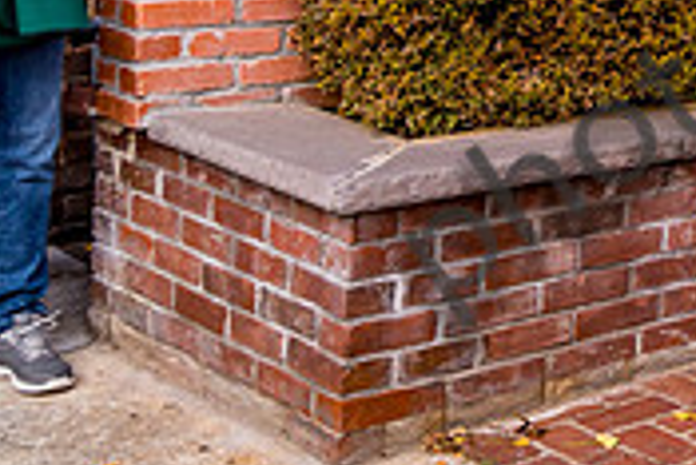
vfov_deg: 14.1
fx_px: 1799
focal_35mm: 93
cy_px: -157
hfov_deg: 18.5
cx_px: 1141
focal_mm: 28
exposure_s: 1/640
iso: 800
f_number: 6.3
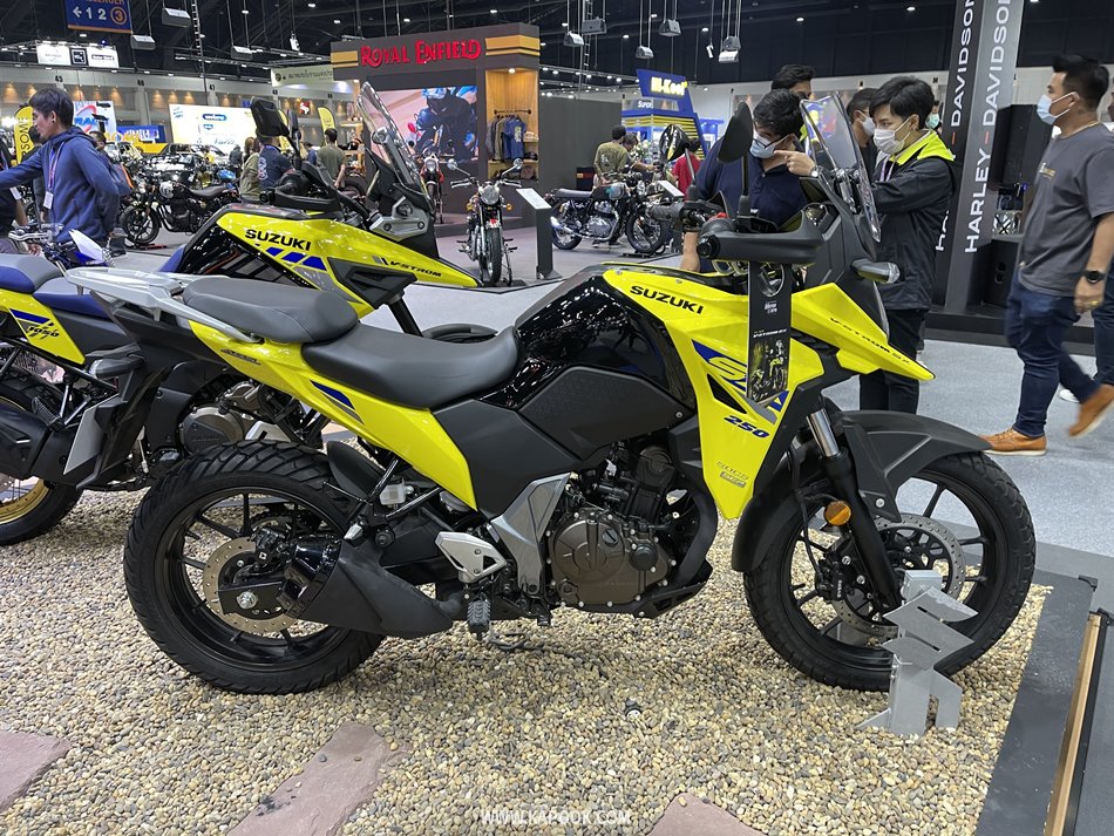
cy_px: 418
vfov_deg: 53.1
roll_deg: -0.8
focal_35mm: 26
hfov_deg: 67.3
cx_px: 557
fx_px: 837
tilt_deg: -16.0
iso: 125
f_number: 1.6
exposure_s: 1/50
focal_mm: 5.1
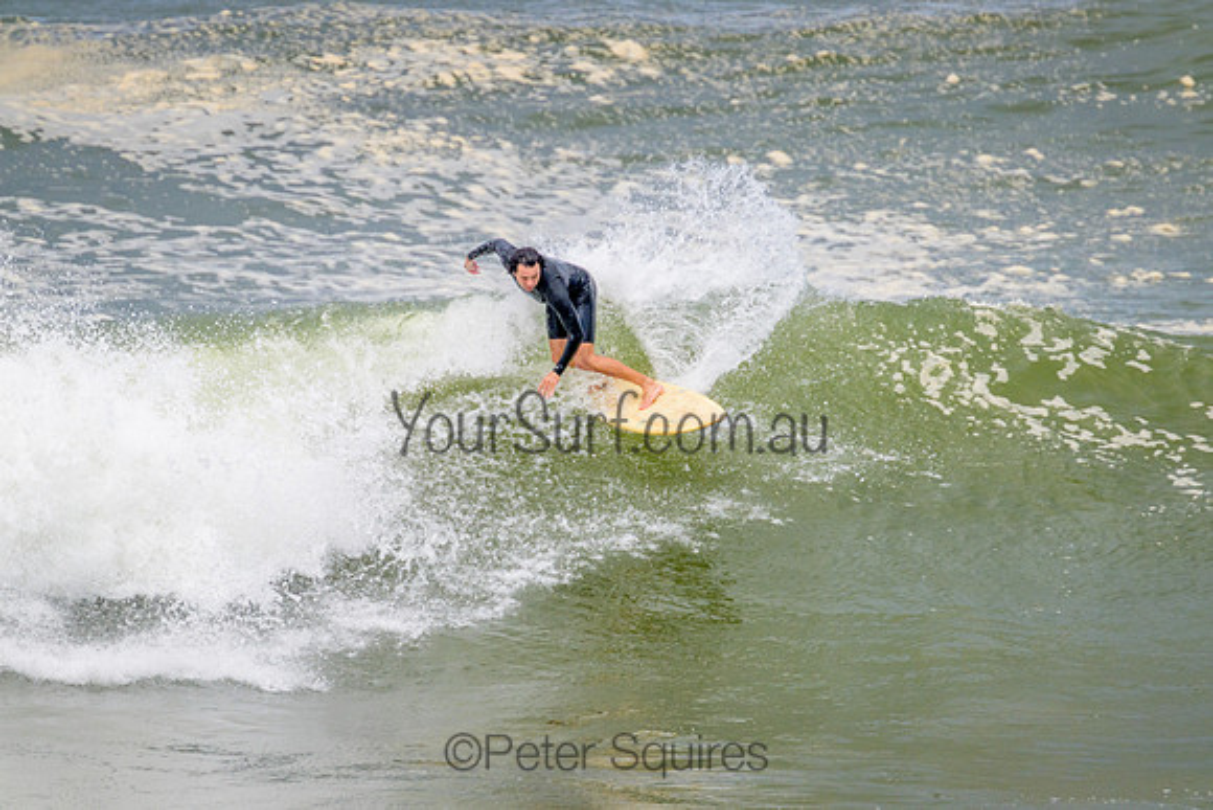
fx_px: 26961
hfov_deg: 2.6
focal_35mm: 800
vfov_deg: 1.7
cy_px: 405
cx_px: 606
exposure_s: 1/2000
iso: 900
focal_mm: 800
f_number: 11
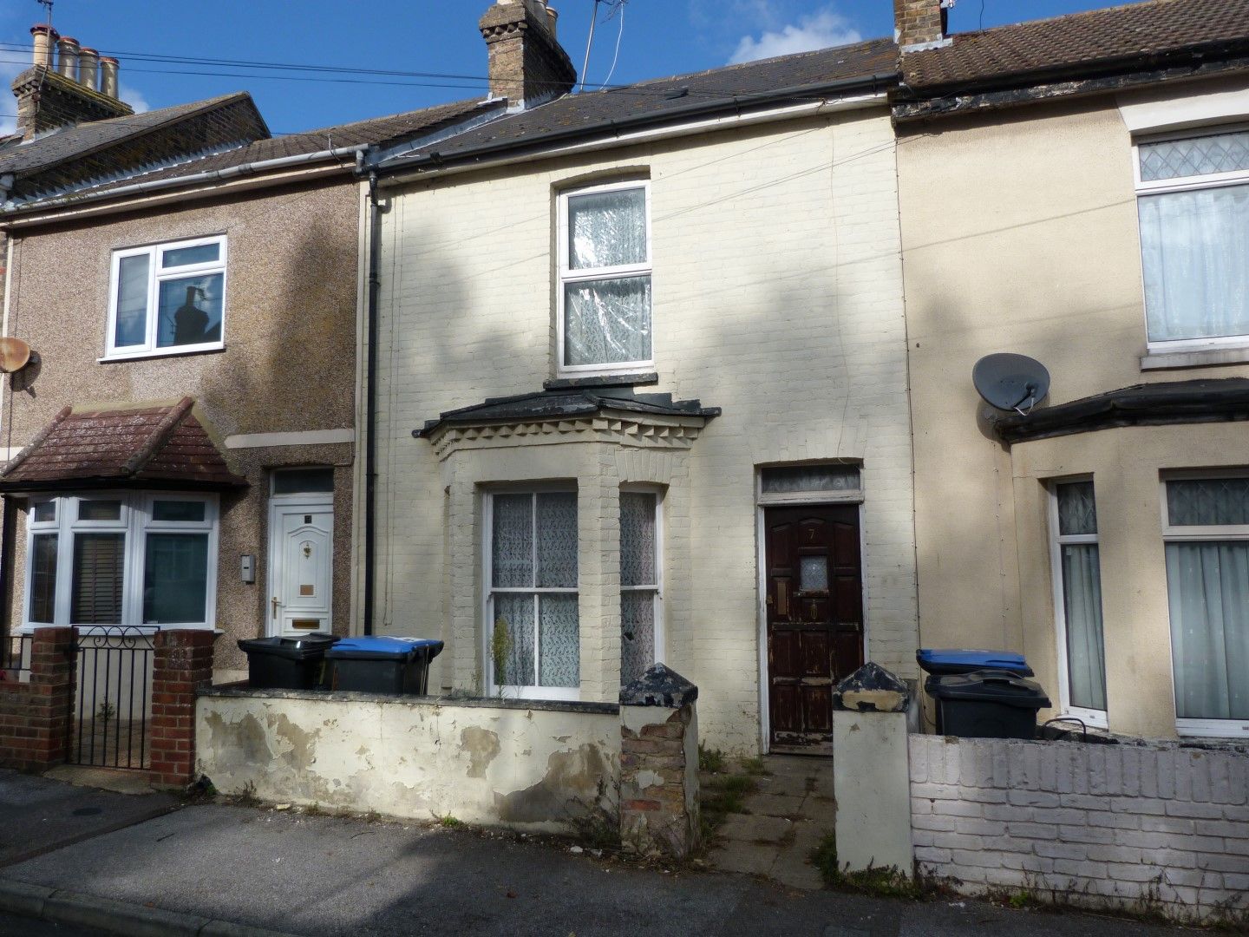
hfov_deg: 69.4
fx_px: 902
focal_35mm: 25
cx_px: 624
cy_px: 468
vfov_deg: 54.9
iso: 80
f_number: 2.8
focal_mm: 4.5
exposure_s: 1/1300
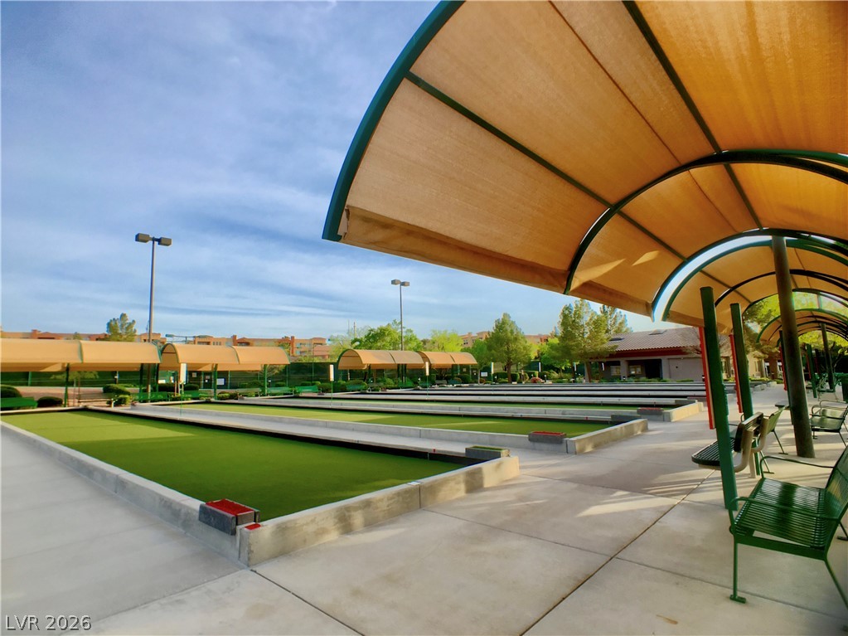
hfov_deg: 61.7
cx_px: 424
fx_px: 710
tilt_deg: +9.1
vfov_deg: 48.2
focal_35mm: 29
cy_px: 318
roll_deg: +2.2
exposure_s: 1/1425
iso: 25
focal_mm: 4.15
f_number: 2.2
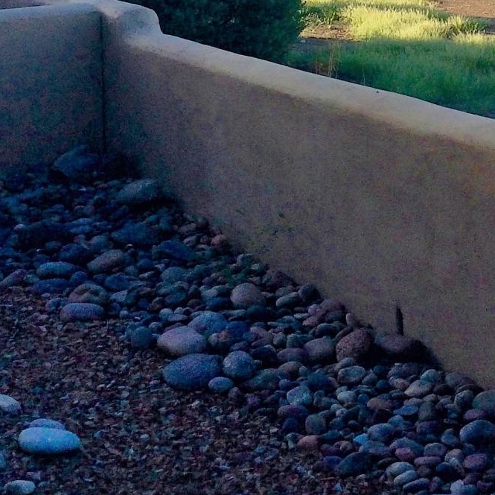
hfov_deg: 21.8
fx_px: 1246
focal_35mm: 77
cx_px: 466
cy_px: -128
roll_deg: -0.1
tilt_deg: -3.4
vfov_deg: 20.7
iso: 32
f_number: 2.2
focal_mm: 4.15
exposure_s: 1/1580
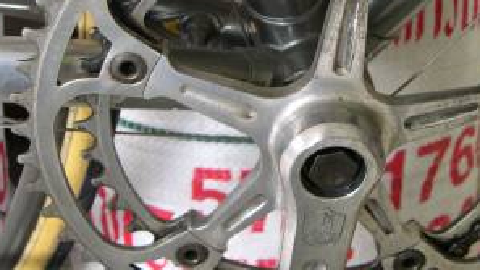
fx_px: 853
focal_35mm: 67
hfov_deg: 31.4
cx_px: 270
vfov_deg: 17.9
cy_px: 71
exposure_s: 1/30.4
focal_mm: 8
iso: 100
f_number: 2.8
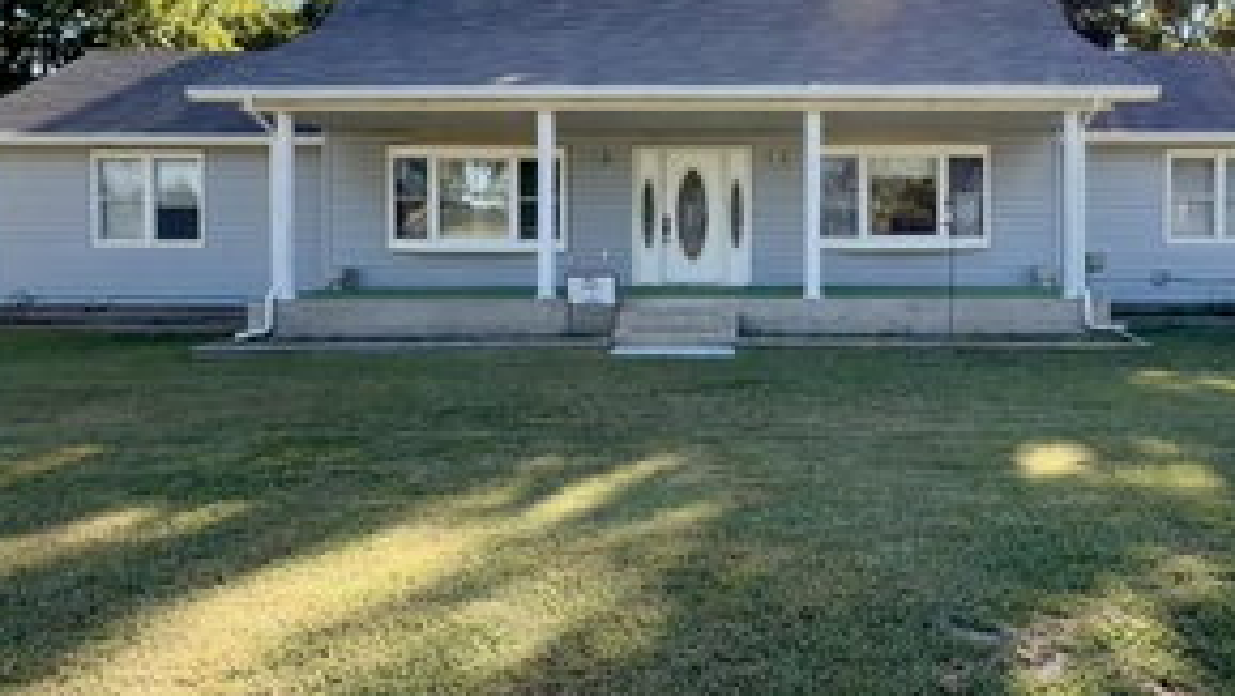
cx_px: 769
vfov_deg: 42.5
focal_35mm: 27
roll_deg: -0.7
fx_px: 885
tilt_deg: -1.9
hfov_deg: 68.8
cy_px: 248
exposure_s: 1/770
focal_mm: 2.22
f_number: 2.2
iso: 40
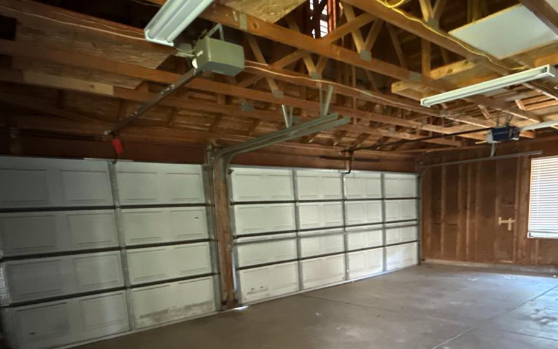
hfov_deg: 72.1
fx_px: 380
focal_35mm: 25
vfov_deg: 47.1
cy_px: 270
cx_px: 323
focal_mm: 2.22
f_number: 2.2
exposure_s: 1/42
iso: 1250
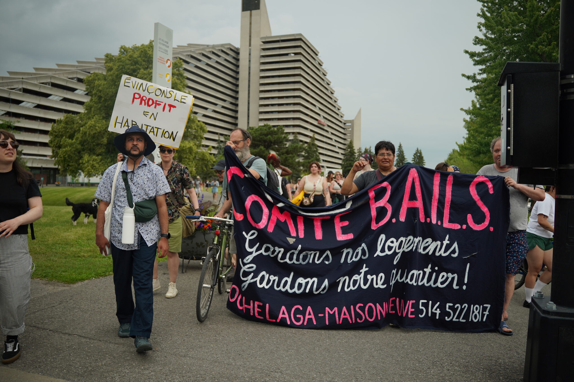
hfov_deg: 65.5
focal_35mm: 28
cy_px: 191
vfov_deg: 46.4
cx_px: 287
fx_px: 446
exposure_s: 1/320
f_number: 2.8
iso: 100
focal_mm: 28
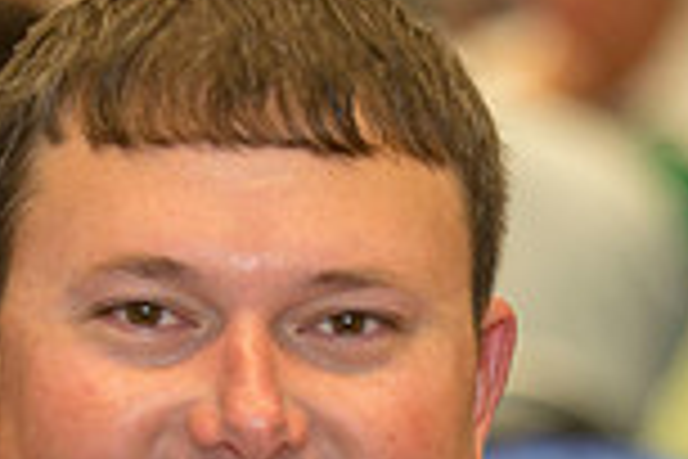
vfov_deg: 3.0
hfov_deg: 4.5
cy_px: 796
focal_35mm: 456
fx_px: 8714
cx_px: 405
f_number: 2.8
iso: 1600
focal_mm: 120
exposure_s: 1/160
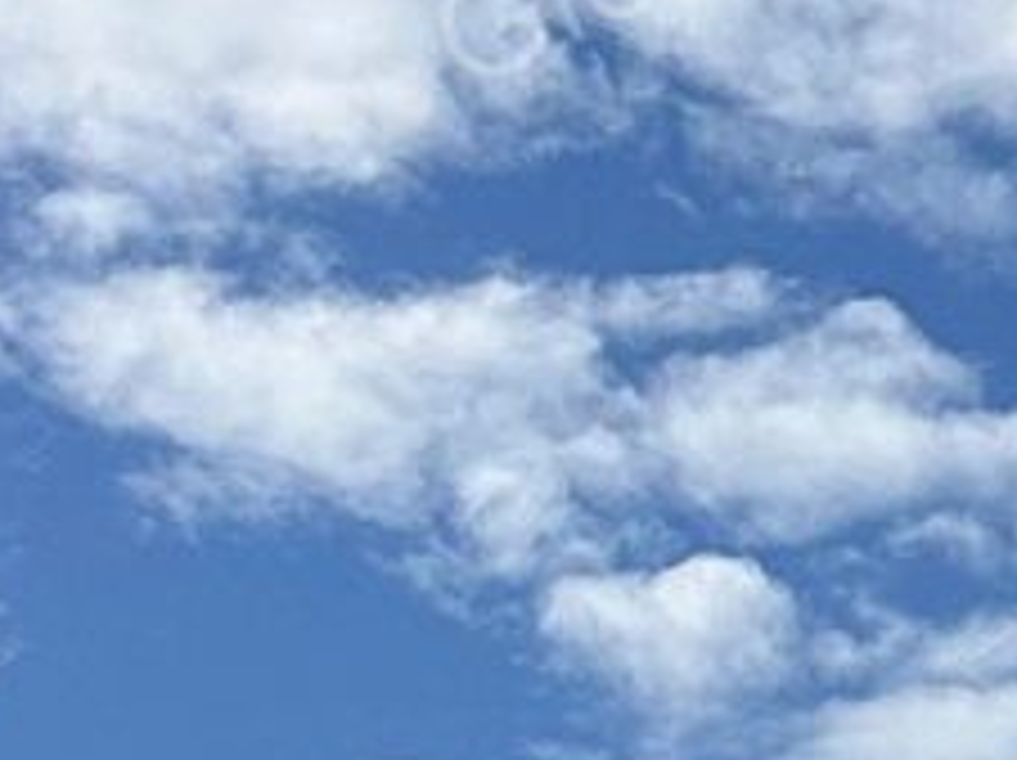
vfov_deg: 6.0
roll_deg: +0.3
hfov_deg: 7.3
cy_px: 2368
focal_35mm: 227
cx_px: 3478
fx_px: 6662
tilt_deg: +6.1
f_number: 1.78
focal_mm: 6.86
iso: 80
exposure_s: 1/6623
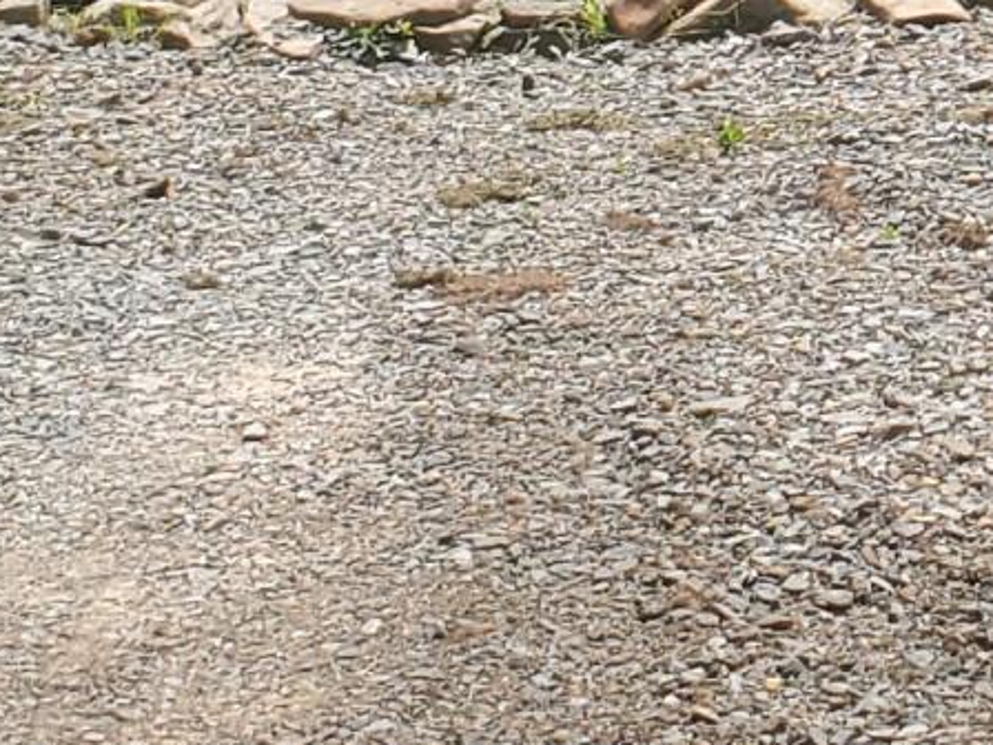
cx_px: 1503
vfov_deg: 8.1
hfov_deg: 10.9
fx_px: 4991
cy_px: -772
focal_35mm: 174
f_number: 2.4
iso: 50
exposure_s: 1/1252
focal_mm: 4.3
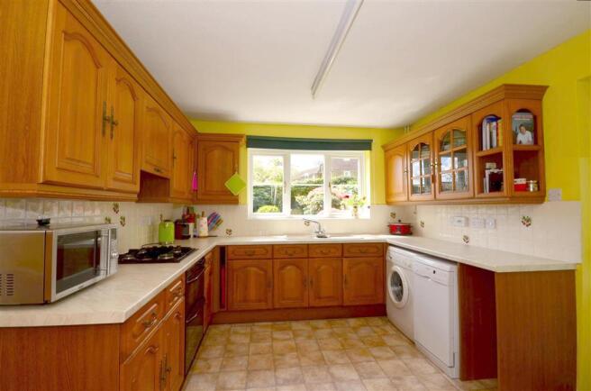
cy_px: 196
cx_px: 296
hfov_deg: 100.5
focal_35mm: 15
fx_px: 246
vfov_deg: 77.0
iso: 200
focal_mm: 10
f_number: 11
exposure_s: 1/60
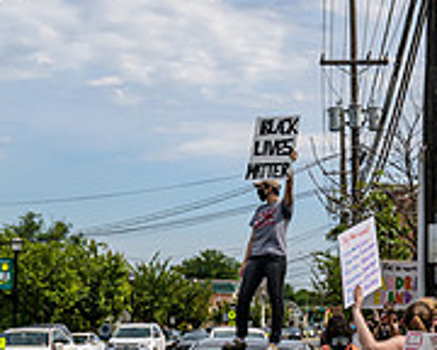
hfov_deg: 19.7
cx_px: 272
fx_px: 1255
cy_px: 317
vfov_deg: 15.7
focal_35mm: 97
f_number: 4
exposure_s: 1/3200
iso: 200
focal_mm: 32
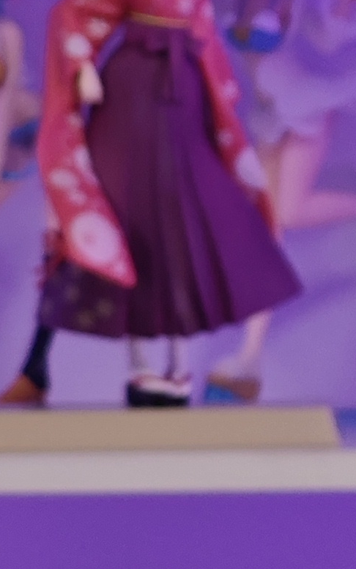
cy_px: 259
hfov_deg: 3.6
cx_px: 798
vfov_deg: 5.9
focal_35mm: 356
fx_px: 5523
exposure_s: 1/24.7
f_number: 2.4
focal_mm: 7.48
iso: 400
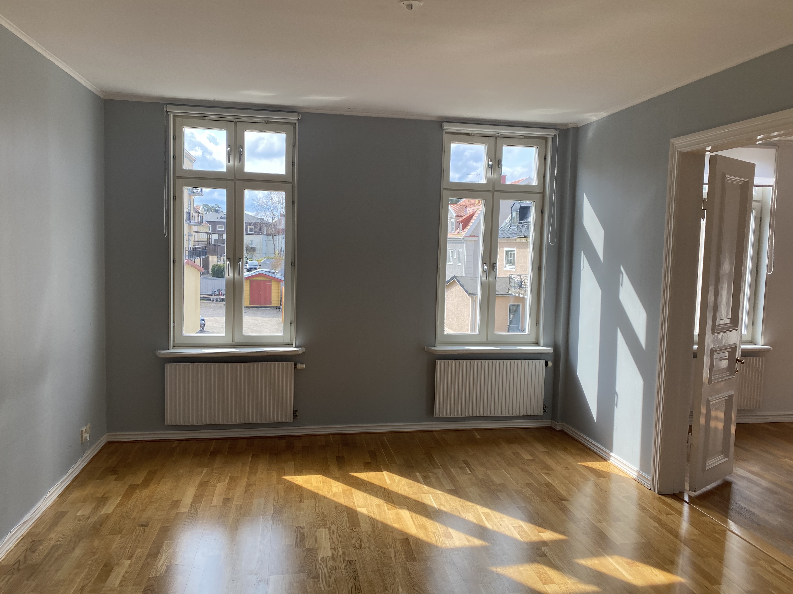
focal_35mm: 26
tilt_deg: -1.4
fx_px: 596
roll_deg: -2.7
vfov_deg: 53.1
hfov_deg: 67.3
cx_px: 396
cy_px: 297
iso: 32
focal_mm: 4.25
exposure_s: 1/444
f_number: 1.8
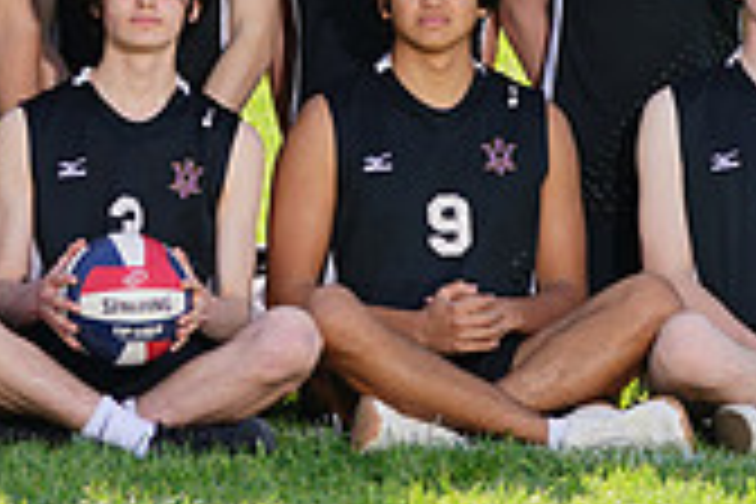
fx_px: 11423
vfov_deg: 2.5
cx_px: 104
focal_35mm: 544
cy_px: -191
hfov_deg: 3.8
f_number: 5.6
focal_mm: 158
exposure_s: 1/200
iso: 64
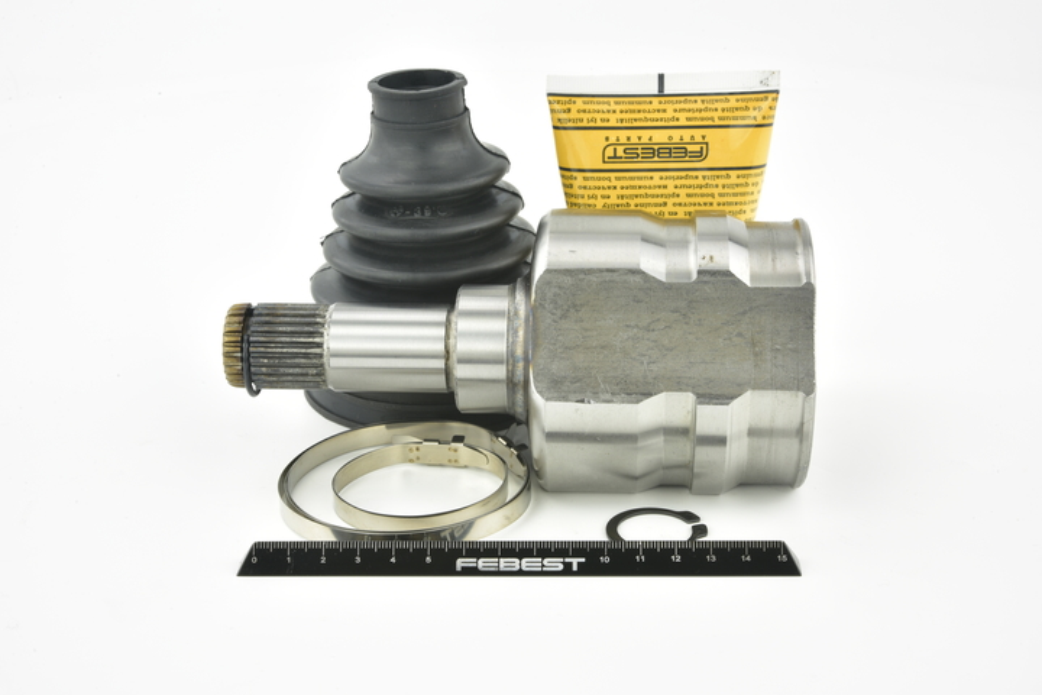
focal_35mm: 60
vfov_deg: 22.6
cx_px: 521
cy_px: 348
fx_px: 1737
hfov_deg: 33.4
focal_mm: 60
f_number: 25
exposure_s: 1/2.5
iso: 64
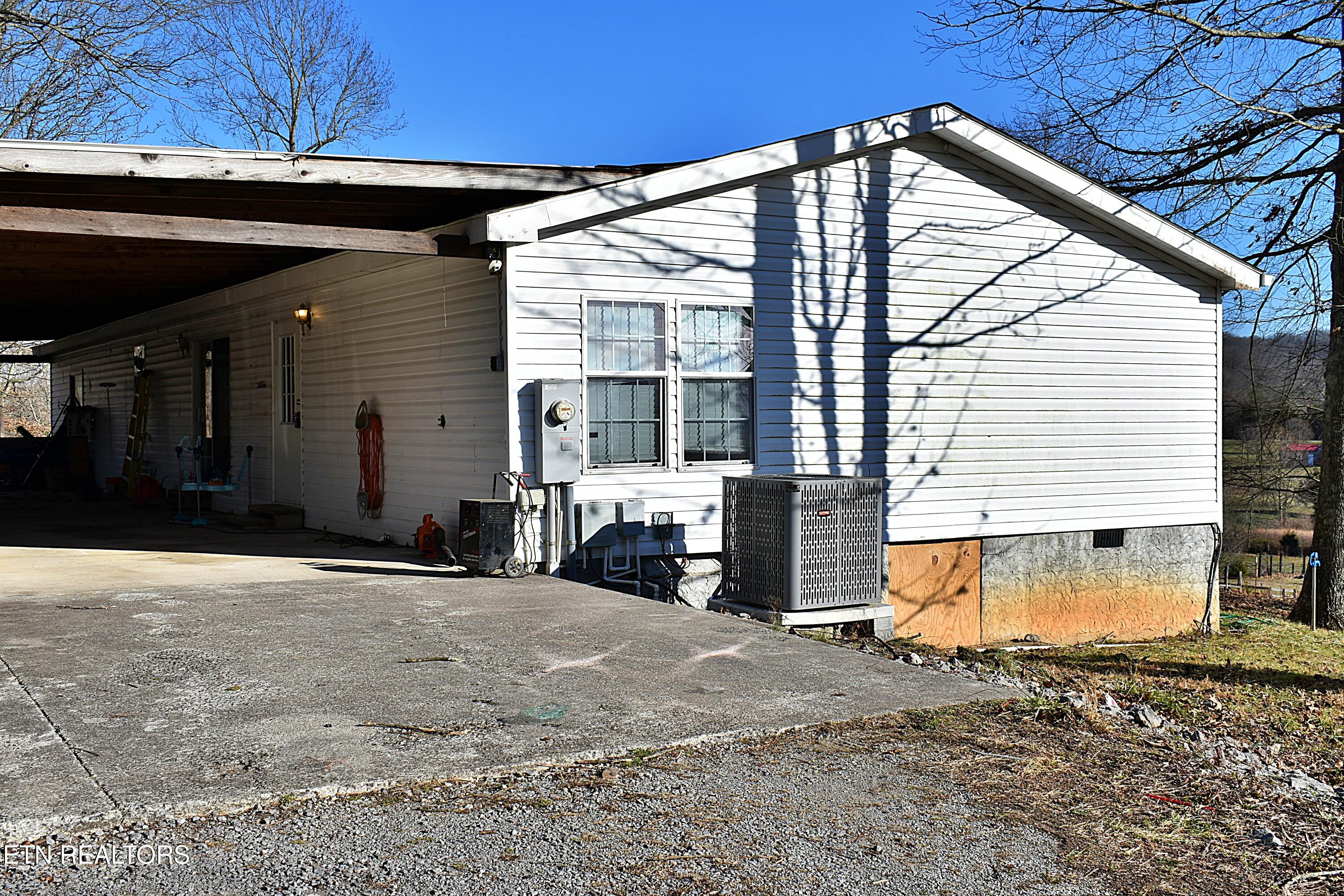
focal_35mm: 38
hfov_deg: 51.3
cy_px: 448
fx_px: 1400
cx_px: 672
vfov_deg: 35.5
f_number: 9
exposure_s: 1/320
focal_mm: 25
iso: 100
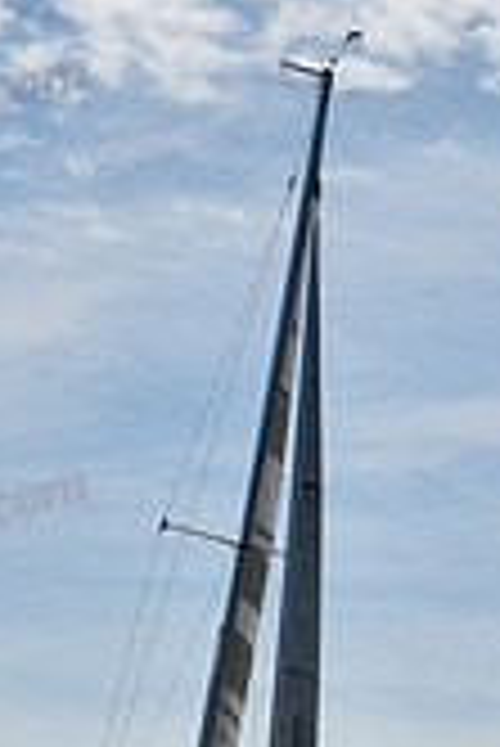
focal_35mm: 343
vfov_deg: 6.0
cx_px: 322
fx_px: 7130
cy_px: 724
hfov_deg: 4.0
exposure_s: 1/1600
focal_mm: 98
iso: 250
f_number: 10
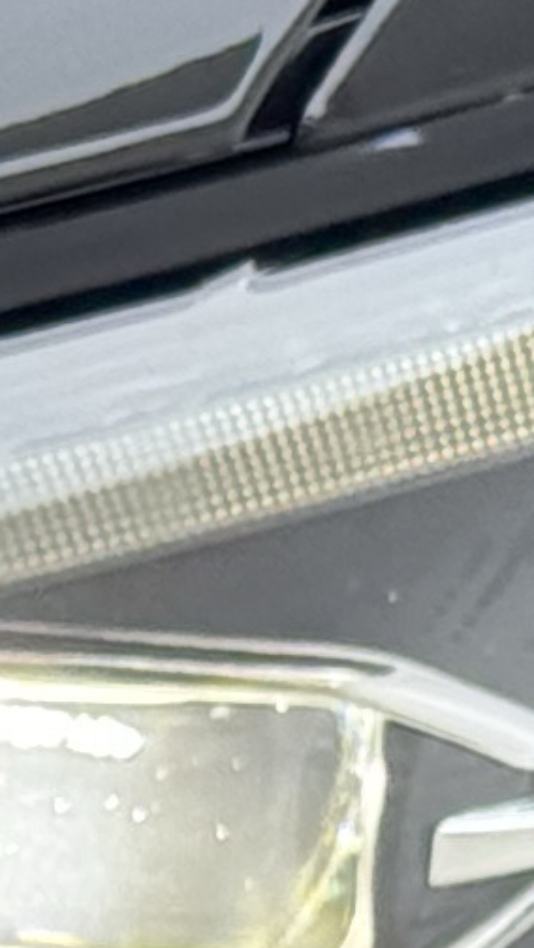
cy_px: 1164
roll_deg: +0.0
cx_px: -1425
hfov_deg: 2.8
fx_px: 10508
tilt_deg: -20.2
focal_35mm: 418
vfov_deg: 5.1
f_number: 1.78
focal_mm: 6.76
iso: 80
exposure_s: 1/174
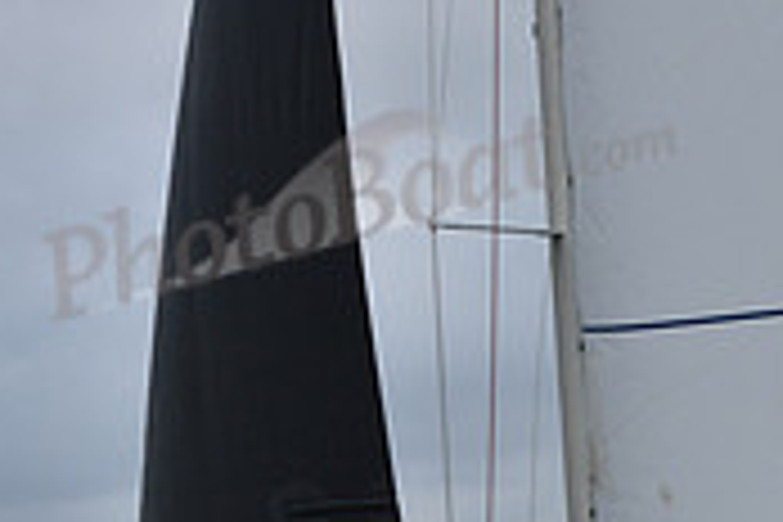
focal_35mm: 234
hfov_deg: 8.7
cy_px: 790
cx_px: 914
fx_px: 5089
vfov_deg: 5.8
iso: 400
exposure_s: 1/800
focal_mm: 70
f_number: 7.1
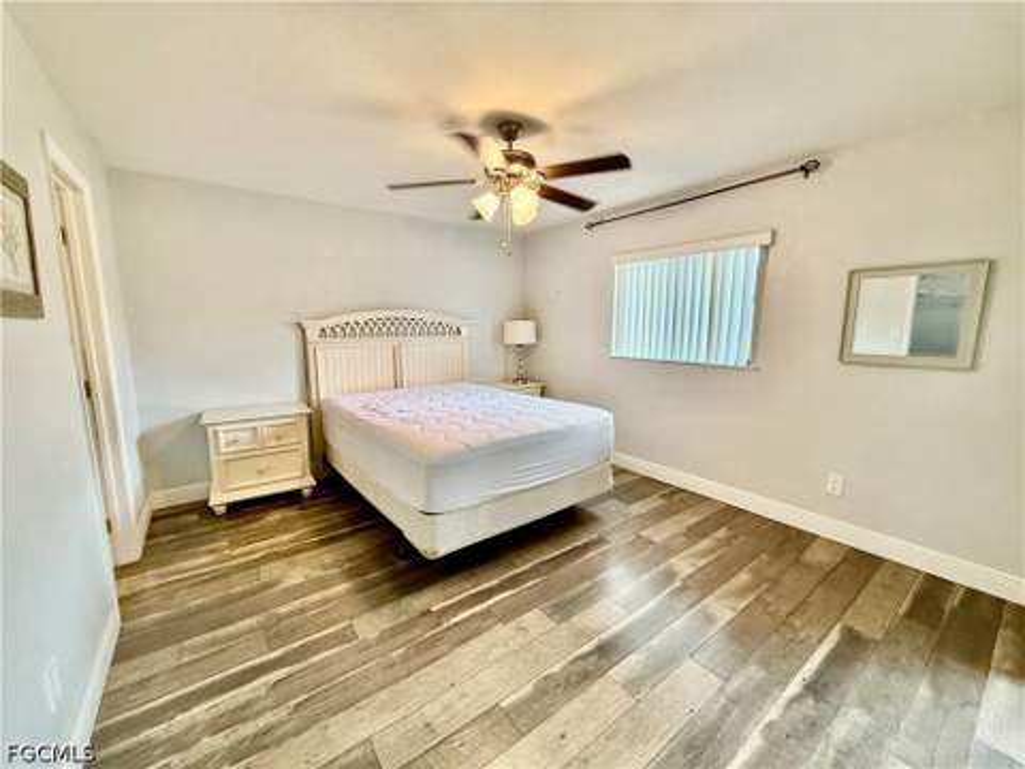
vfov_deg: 85.7
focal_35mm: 14
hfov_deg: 102.1
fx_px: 415
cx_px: 512
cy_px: 384
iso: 250
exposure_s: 1/120
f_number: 2.2
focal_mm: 2.22
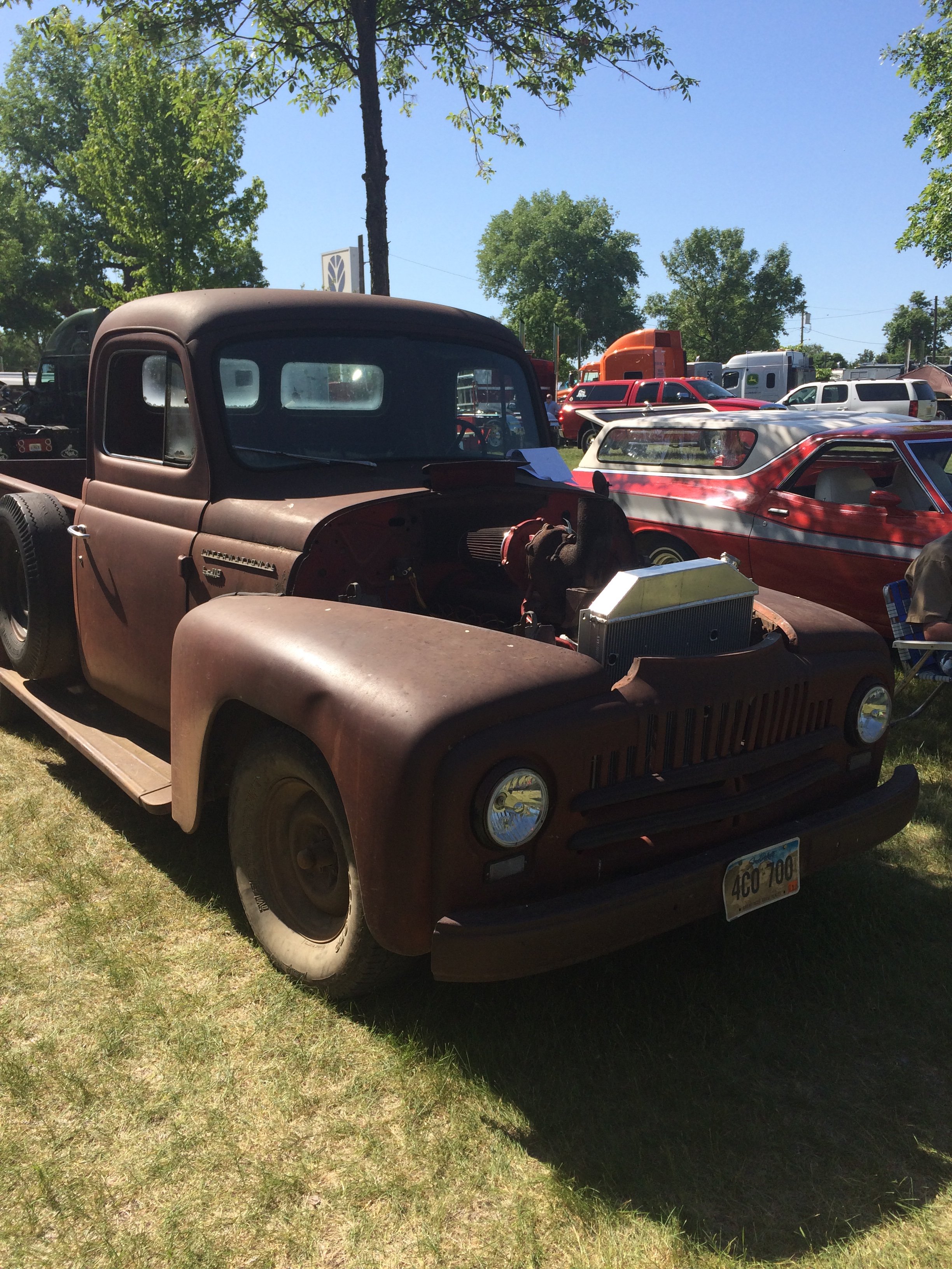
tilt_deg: -11.6
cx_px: 476
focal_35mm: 29
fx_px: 1063
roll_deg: +1.9
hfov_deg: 48.2
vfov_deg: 61.7
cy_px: 634
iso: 32
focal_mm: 4.15
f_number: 2.2
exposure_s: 1/1580
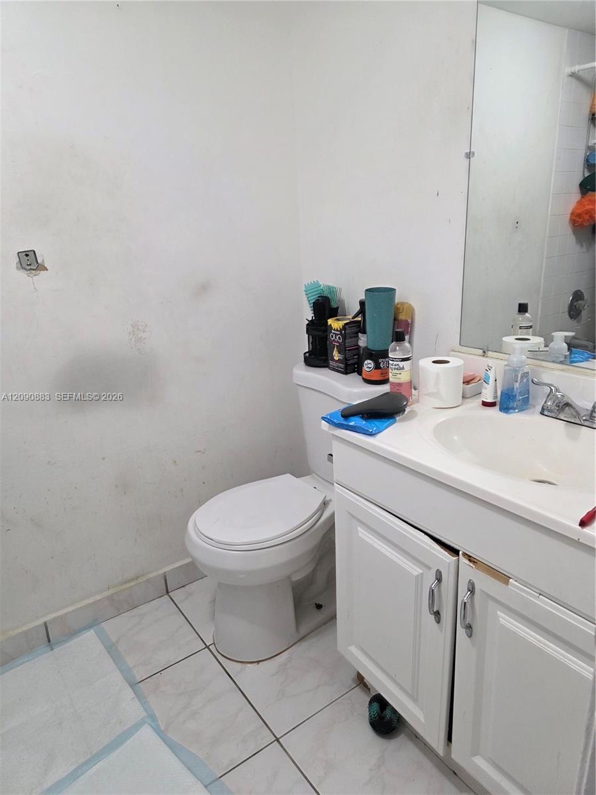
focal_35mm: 23
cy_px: 398
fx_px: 528
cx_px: 298
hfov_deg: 58.9
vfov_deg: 73.9
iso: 500
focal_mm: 6.3
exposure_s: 1/120
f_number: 1.7
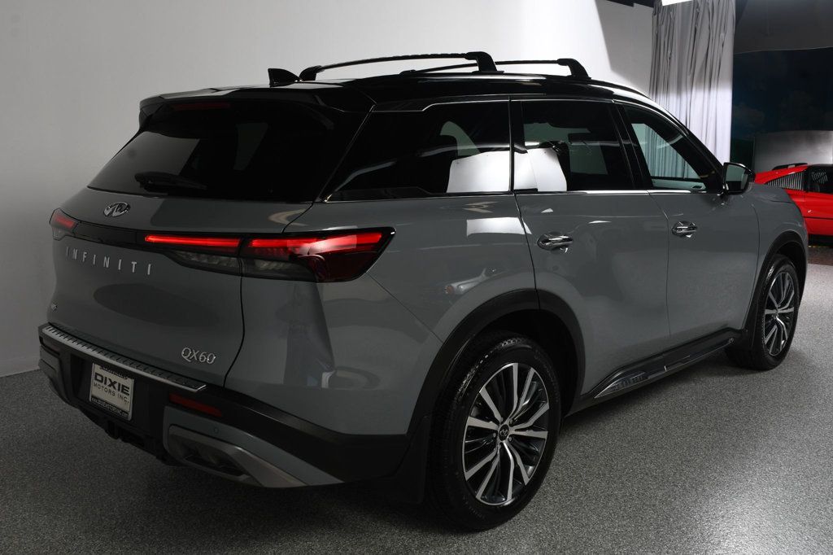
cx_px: 416
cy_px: 278
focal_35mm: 34
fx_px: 786
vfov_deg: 38.9
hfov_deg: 55.8
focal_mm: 23
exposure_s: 1/160
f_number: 11
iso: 100
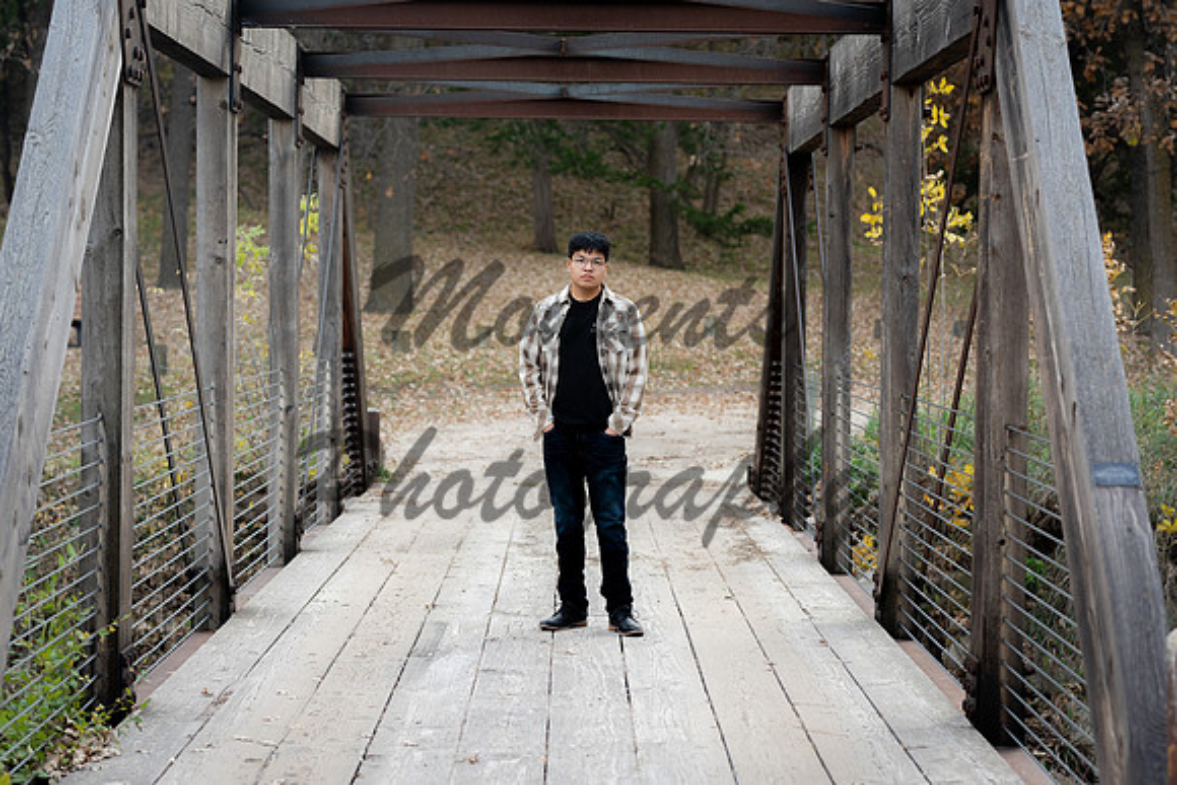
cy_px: 392
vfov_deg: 16.1
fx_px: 2780
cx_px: 588
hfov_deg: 23.9
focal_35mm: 85
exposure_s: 1/125
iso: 200
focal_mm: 85
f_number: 3.5
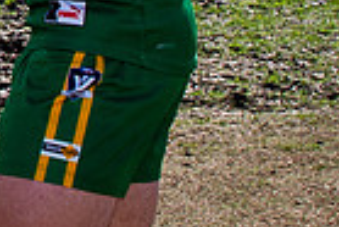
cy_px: -127
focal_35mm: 224
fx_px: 2112
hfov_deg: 8.9
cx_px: -222
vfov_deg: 6.1
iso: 100
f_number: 11
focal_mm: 16
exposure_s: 1/160
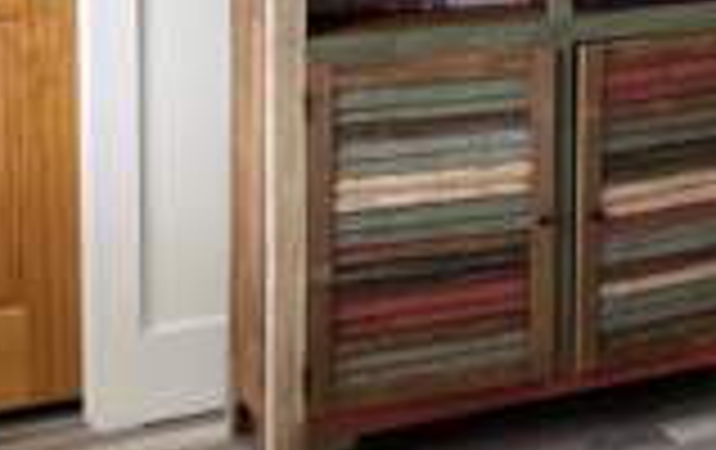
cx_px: 793
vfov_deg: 14.9
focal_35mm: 83
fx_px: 1622
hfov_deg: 23.3
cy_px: -171
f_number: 1.6
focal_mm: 4.2
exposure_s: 1/248
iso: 32
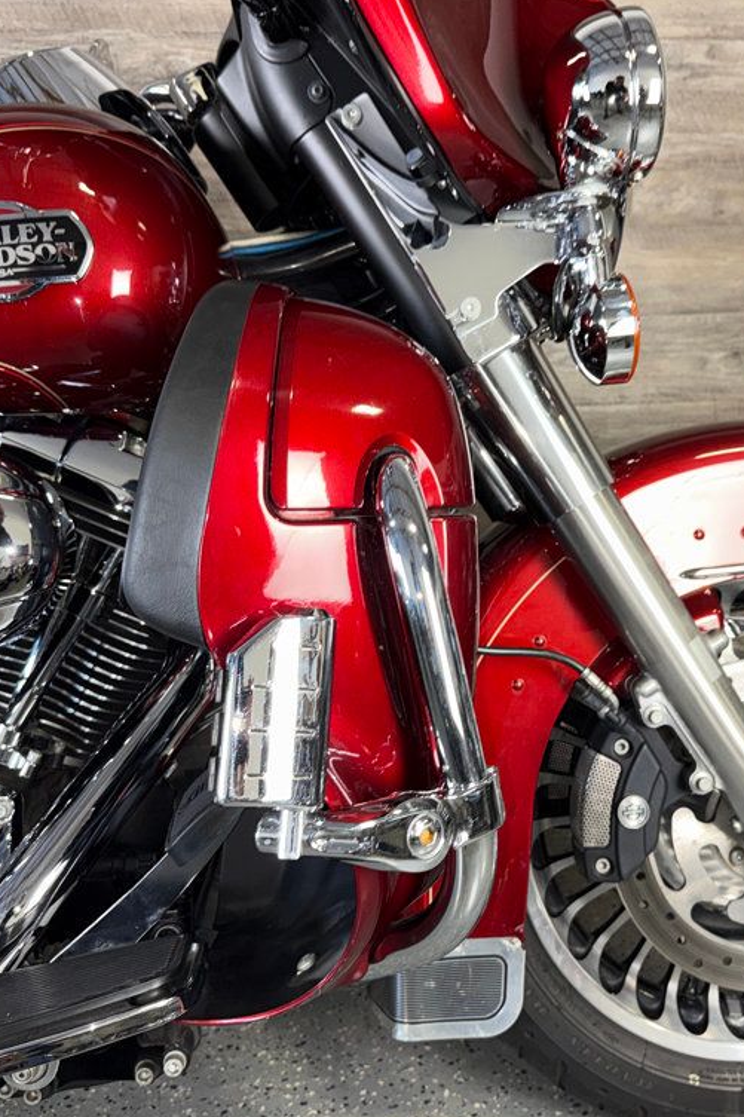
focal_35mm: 34
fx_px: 1054
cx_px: 456
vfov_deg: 55.8
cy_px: 561
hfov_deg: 38.7
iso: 64
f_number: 1.78
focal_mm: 6.76
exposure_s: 1/22
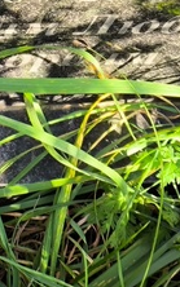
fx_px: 1497
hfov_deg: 6.8
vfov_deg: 10.8
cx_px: -14
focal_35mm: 191
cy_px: -49
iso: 50
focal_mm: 4.71
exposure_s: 1/176
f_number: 1.7
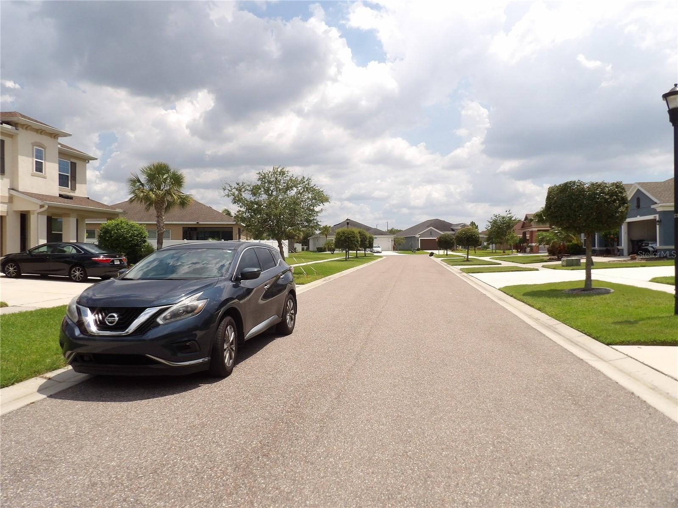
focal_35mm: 24
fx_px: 470
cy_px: 254
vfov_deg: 56.8
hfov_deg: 71.6
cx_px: 339
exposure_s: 1/822
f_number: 4.6
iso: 100
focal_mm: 4.3
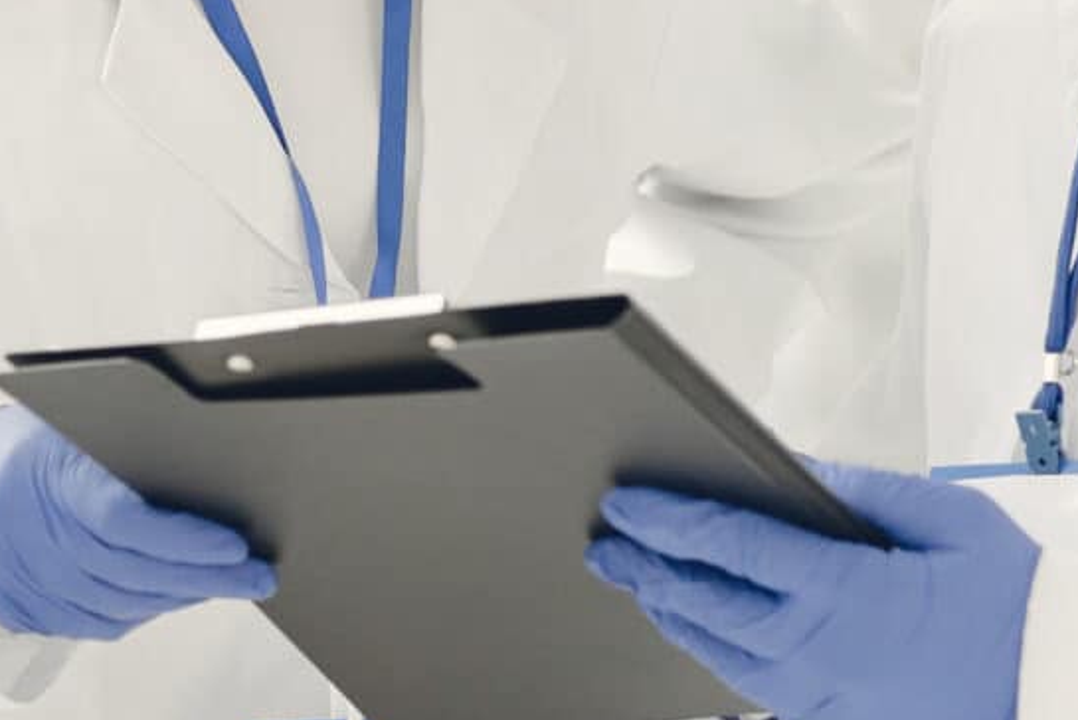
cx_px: -18
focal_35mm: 399
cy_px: 497
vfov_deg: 3.4
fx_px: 11954
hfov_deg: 5.2
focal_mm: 85
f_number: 2.5
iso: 400
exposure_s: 1/320
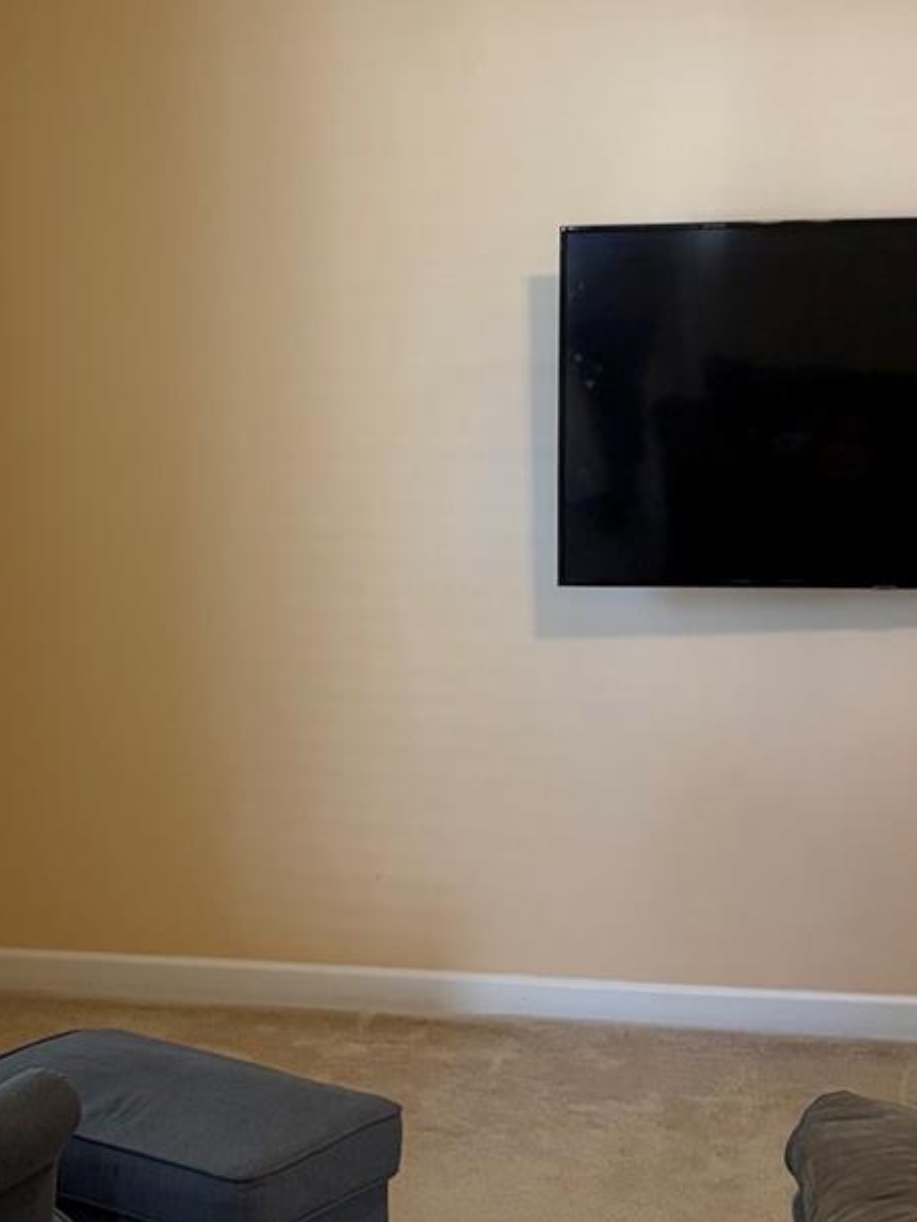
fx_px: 2330
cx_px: 166
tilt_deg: -5.8
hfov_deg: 21.9
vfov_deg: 29.4
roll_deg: +0.9
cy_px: 545
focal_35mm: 66
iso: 125
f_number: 1.6
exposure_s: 1/60
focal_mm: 5.96
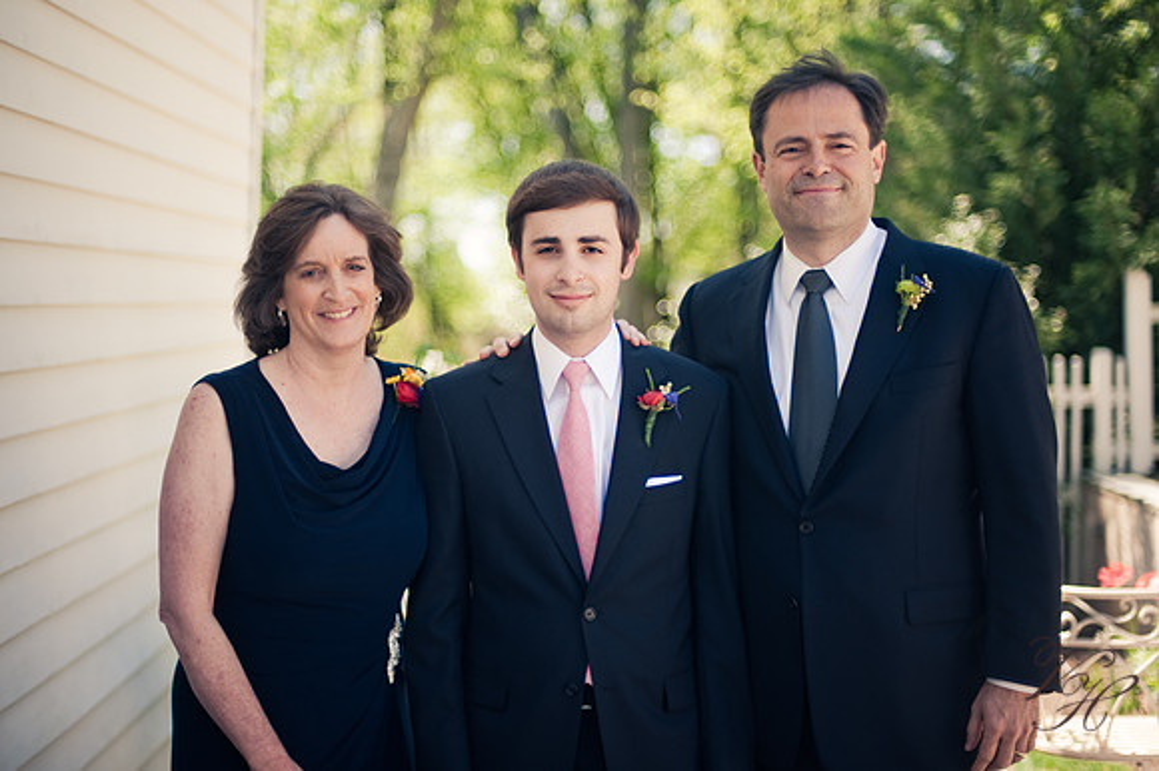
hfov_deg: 39.6
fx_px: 1609
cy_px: 386
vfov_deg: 27.0
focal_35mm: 50
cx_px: 580
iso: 200
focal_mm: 50
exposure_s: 1/1600
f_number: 1.4
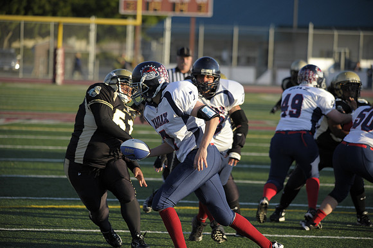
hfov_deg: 9.0
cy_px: 124
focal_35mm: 230
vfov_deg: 6.0
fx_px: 2382
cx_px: 186
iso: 640
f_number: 5.6
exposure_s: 1/1000
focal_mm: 230
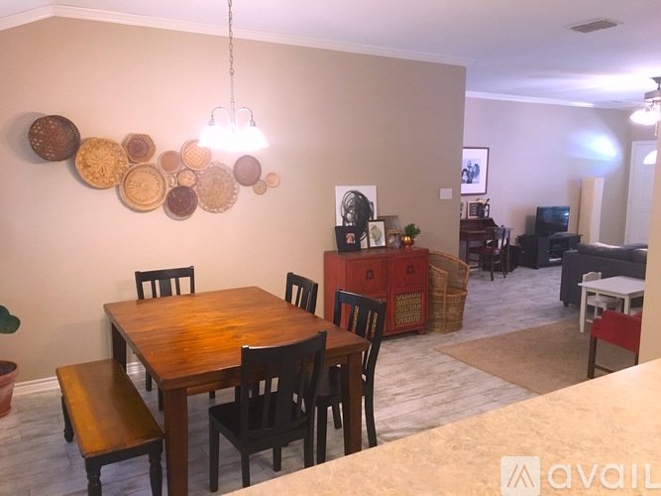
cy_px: 248
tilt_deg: -8.5
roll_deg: +0.3
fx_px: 554
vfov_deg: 48.2
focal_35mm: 29
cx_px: 330
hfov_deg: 61.7
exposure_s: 1/30
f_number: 2.2
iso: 200
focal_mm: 4.15
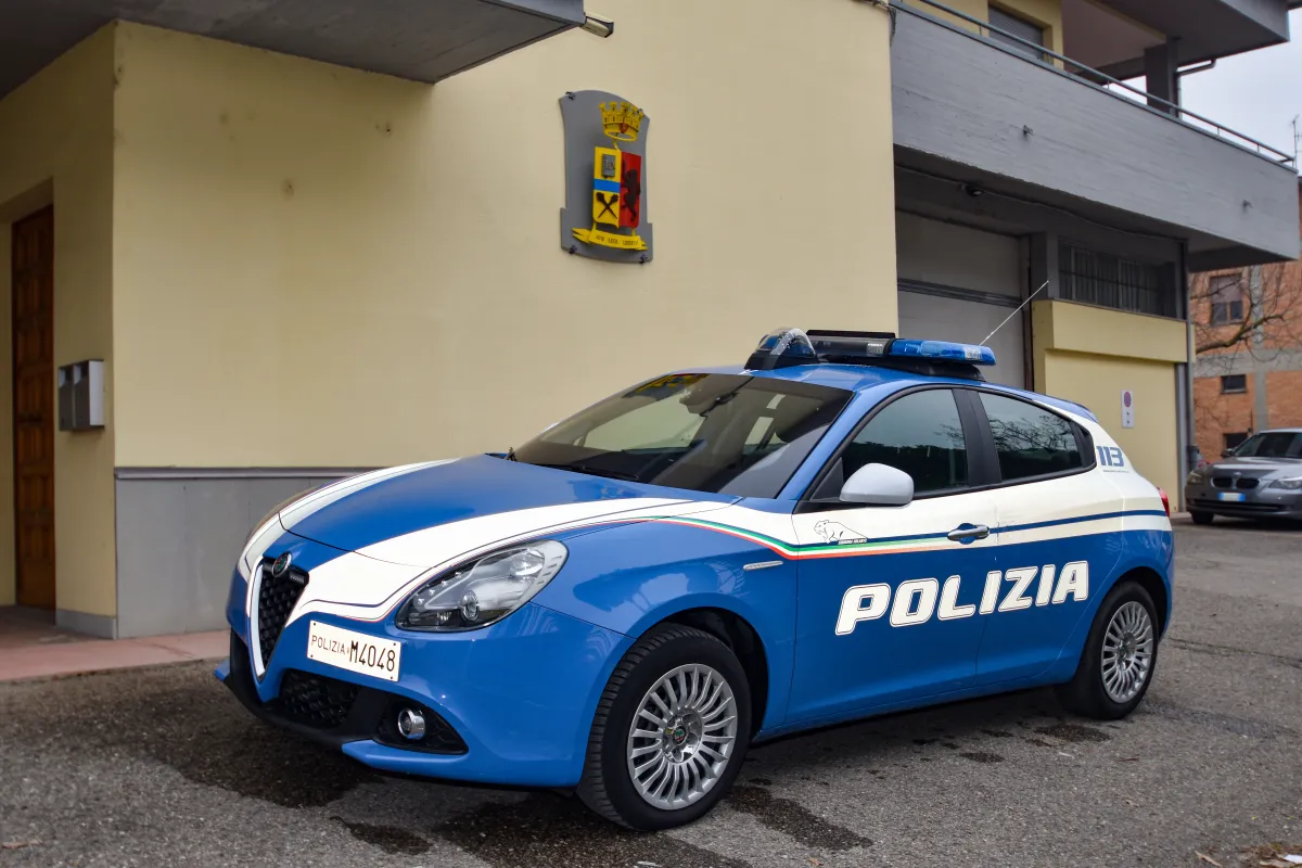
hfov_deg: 53.1
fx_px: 1302
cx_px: 651
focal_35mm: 36
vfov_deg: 36.9
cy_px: 434
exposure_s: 1/200
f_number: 5
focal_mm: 24
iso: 125
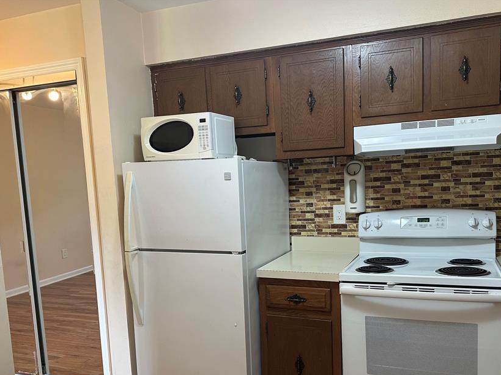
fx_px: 434
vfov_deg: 46.4
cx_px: 273
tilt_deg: -6.8
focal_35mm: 30
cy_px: 233
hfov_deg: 59.9
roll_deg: +2.4
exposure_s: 1/60
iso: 200
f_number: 1.78
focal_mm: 6.86
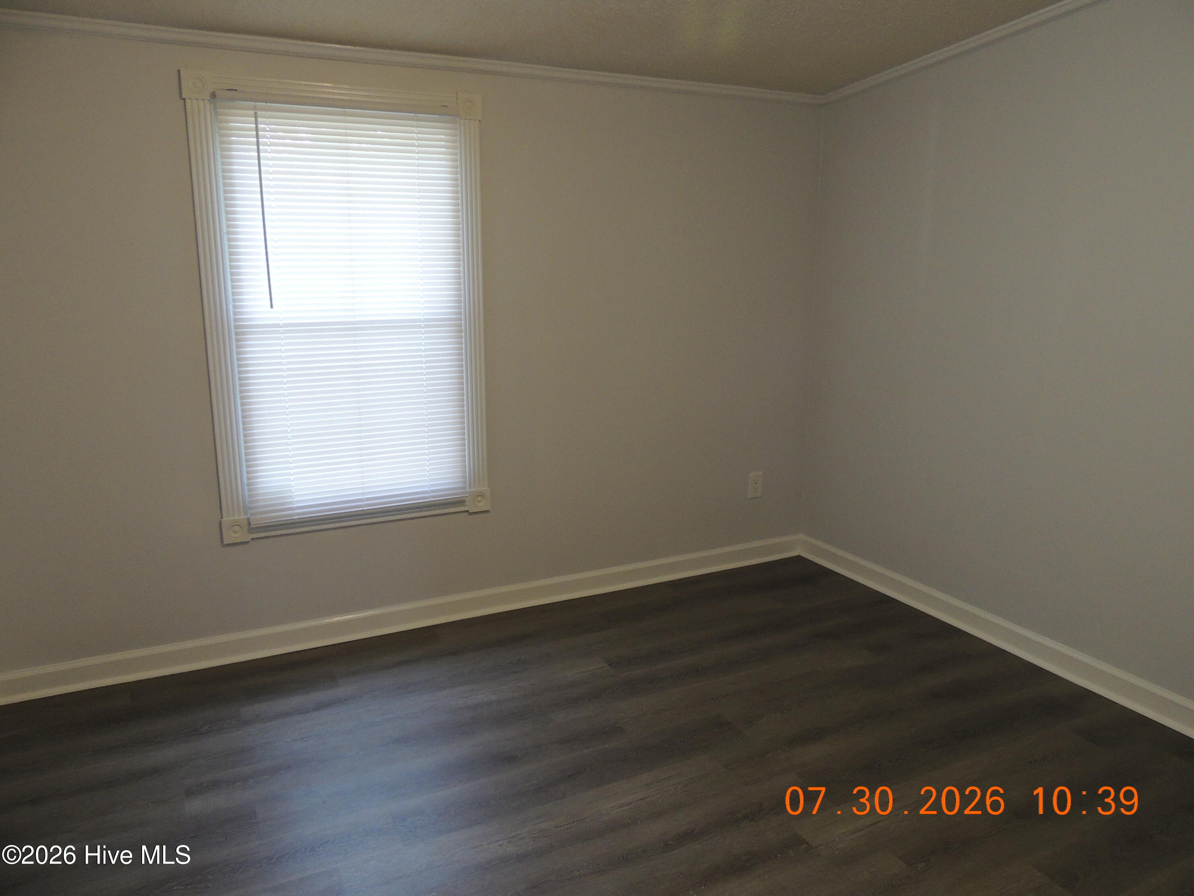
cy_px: 448
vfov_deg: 56.8
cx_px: 597
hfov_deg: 71.6
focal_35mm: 24
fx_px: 828
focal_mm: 4.3
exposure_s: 1/30
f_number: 3
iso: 280
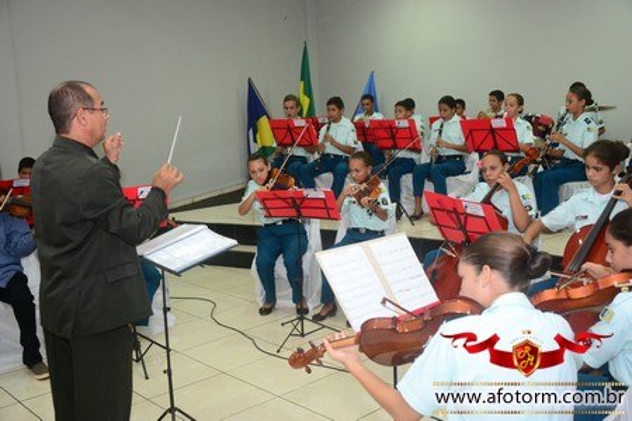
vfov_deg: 34.2
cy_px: 210
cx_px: 316
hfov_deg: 49.6
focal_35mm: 39
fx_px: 685
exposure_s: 1/80
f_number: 3.8
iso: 1600
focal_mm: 26
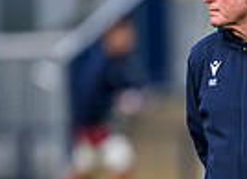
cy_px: 220
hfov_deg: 0.9
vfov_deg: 0.6
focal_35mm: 2277
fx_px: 16046
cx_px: 533
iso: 2500
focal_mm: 400
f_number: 3.2
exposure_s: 1/2500
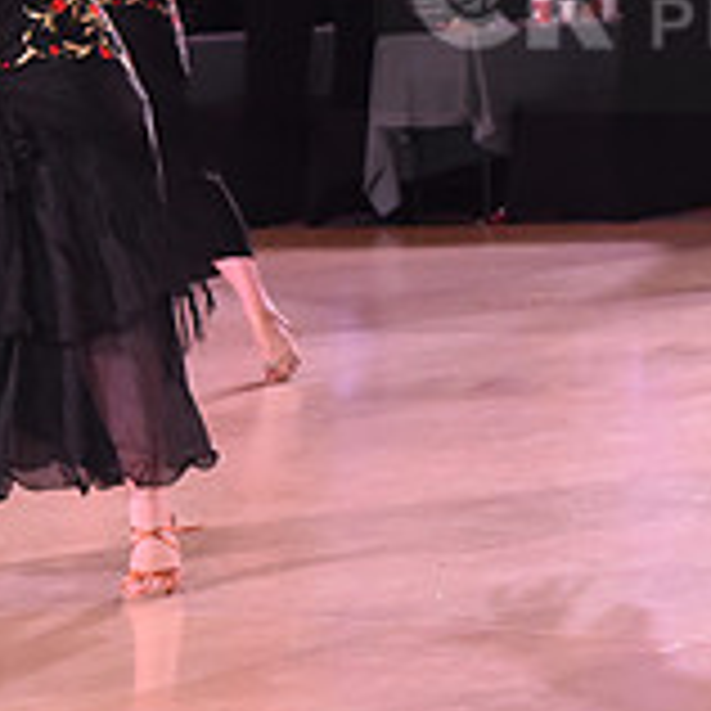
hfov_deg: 8.9
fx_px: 4508
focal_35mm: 194
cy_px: -7
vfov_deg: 9.0
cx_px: 864
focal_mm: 62
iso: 2500
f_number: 6.3
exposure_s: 1/250
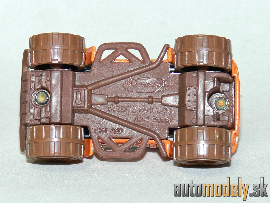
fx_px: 1115
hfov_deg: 13.8
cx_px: 135
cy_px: 102
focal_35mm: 143
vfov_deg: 10.4
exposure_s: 1/30
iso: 100
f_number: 4
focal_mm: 19.1
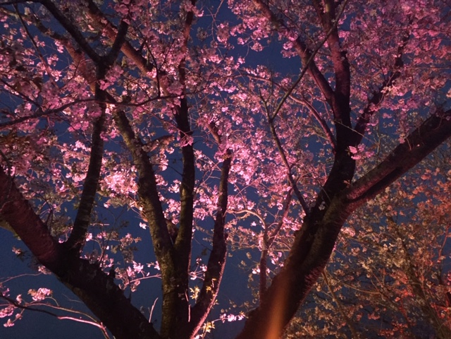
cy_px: 170
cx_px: 226
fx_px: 378
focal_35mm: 29
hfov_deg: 61.7
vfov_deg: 48.2
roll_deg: +3.5
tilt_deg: +26.9
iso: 640
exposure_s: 1/15
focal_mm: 4.15
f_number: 2.2
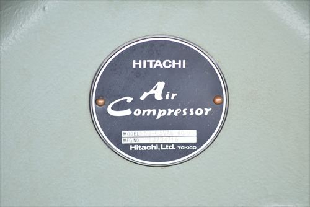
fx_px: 3877
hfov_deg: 4.6
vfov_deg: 3.1
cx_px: 155
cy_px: 104
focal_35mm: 450
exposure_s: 1/160
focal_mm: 300
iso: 1250
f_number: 6.3
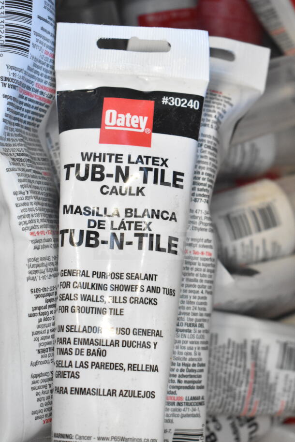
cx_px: 148
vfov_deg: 29.9
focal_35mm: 68
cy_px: 221
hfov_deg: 20.2
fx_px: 829
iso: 3600
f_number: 5
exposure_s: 1/80
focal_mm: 45
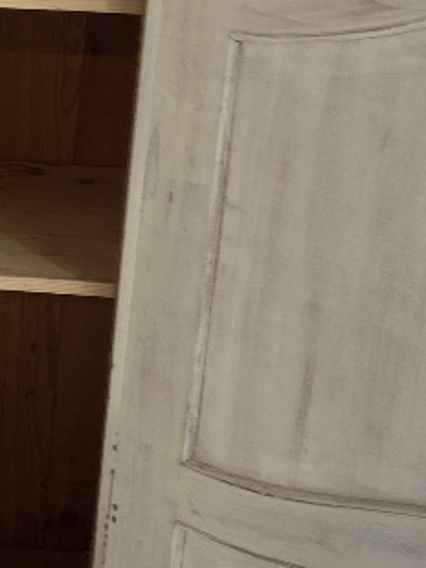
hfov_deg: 13.4
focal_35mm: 101
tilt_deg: -13.1
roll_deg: -1.8
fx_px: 1656
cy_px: 55
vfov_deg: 19.1
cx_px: -310
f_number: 1.5
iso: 32
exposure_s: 1/110
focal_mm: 5.7
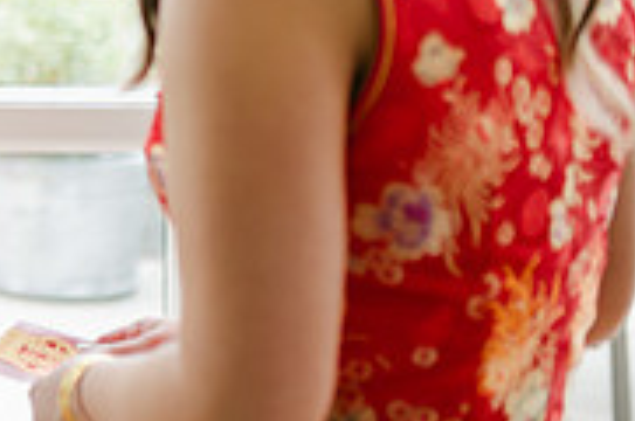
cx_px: -405
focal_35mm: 119
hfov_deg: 15.5
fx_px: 2095
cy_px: -123
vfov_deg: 11.2
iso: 100
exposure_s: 1/1000
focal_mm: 35
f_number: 1.4
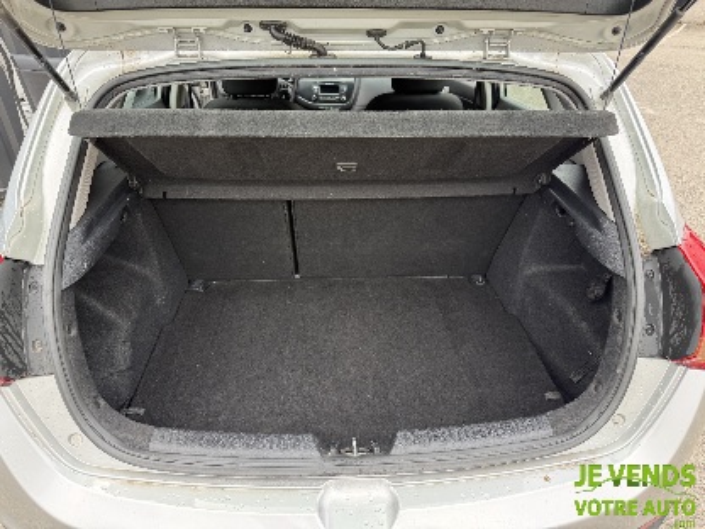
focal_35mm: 24
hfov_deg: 71.6
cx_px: 352
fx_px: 489
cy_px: 264
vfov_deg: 56.8
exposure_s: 1/385
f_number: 1.78
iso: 100
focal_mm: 6.76
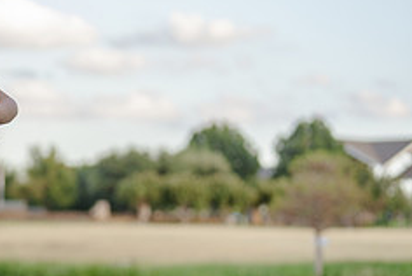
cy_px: 148
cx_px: -89
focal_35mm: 194
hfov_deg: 10.4
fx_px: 2223
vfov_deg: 7.1
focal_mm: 79
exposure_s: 1/320
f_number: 2.8
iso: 160
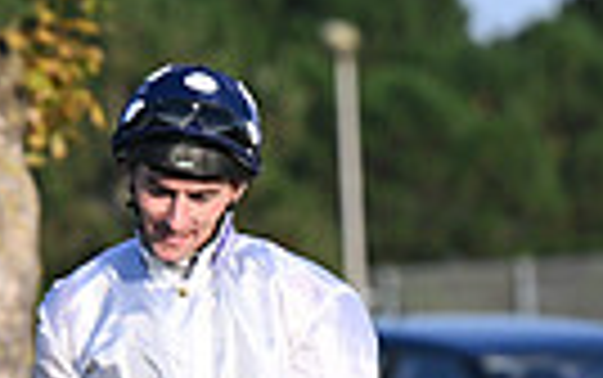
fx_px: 14540
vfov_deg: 1.5
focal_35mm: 884
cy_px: 848
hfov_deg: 2.4
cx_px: 333
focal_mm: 200
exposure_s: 1/3200
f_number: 5.6
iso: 800
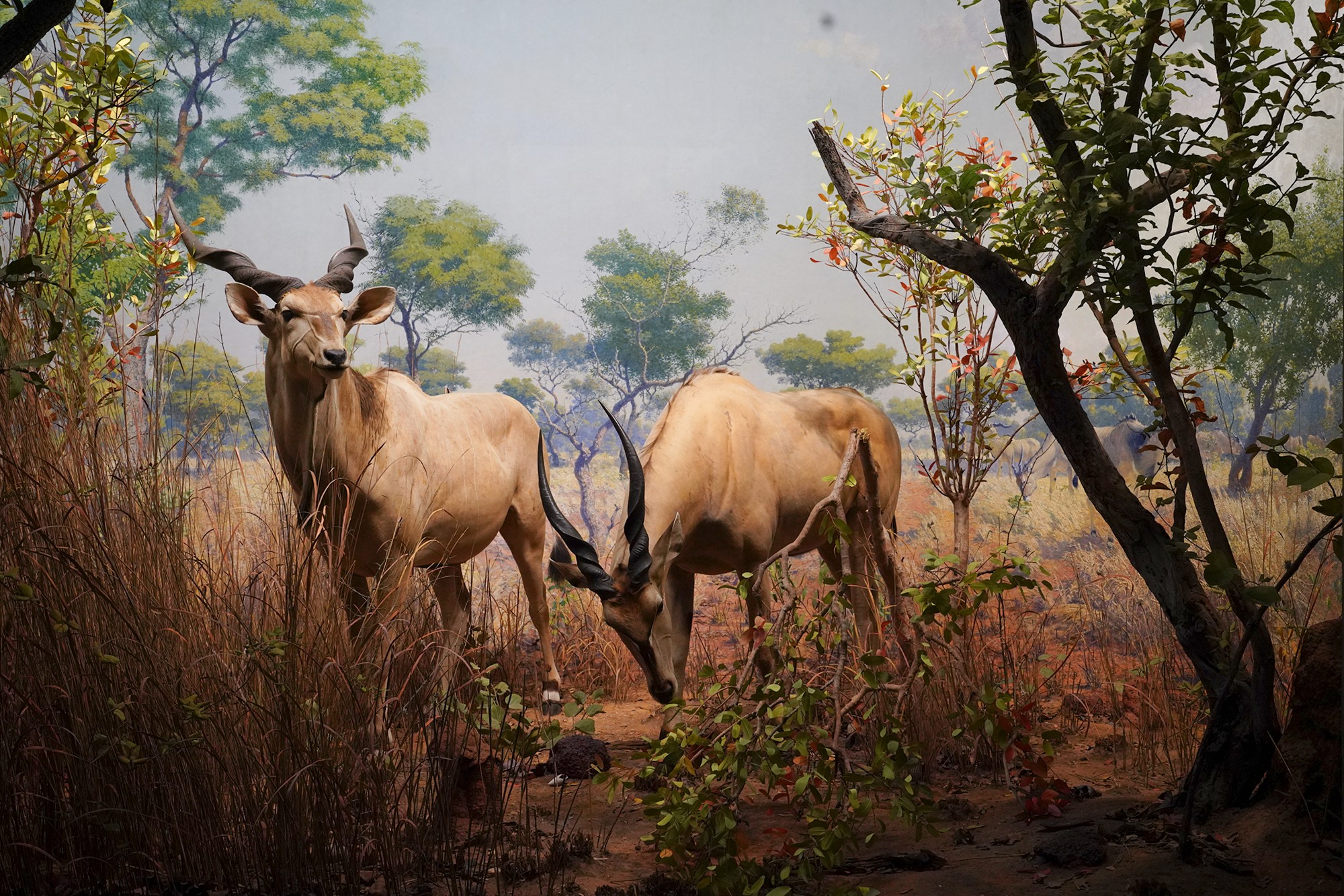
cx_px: 672
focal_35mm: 36
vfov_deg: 36.9
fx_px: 1344
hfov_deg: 53.1
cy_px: 448
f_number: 8
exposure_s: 1/80
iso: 3200
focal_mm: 36
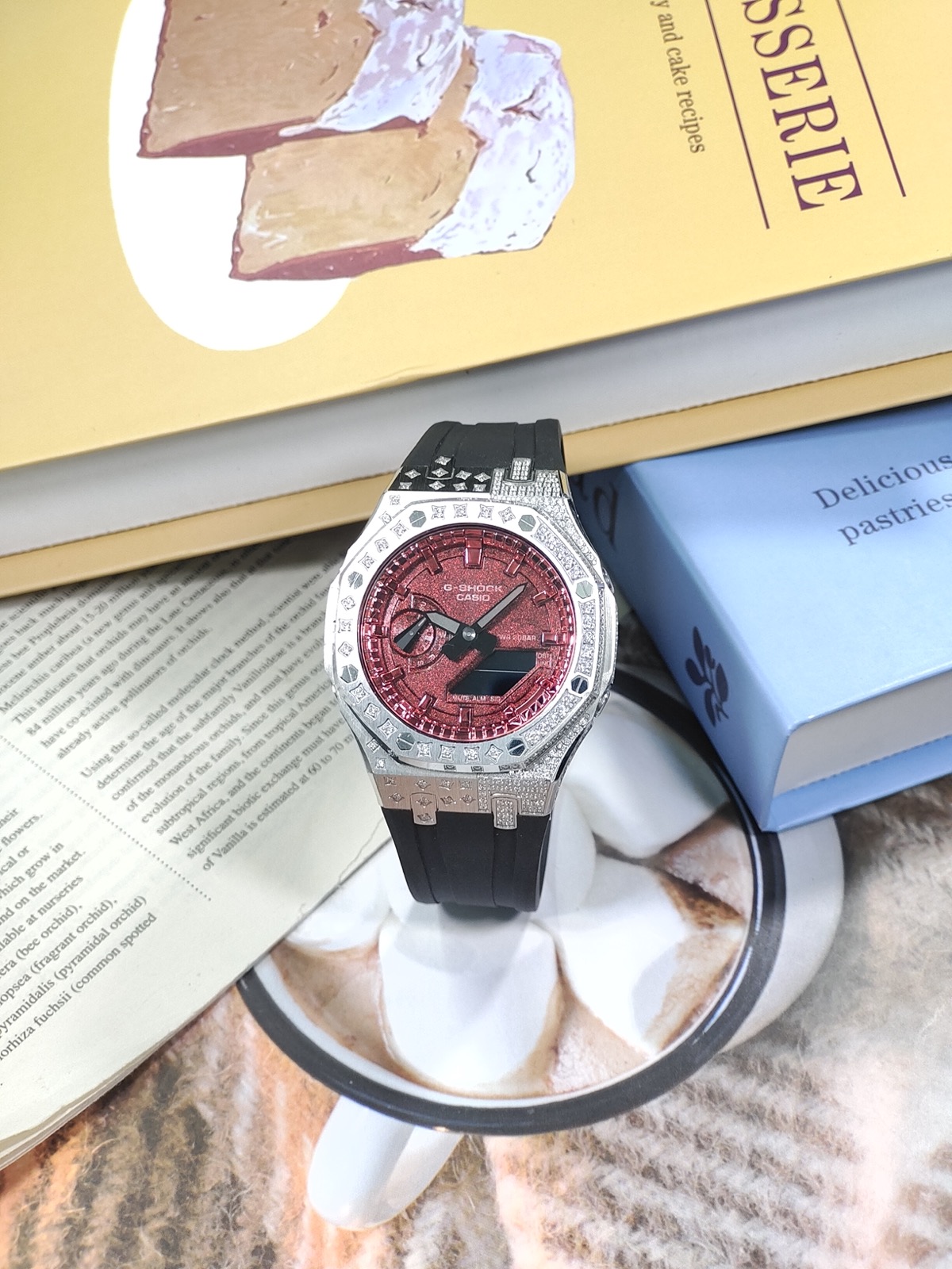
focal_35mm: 50
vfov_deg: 38.2
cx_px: 476
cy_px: 634
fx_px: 1833
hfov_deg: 29.1
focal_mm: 7.55
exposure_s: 1/100
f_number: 2.08
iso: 88
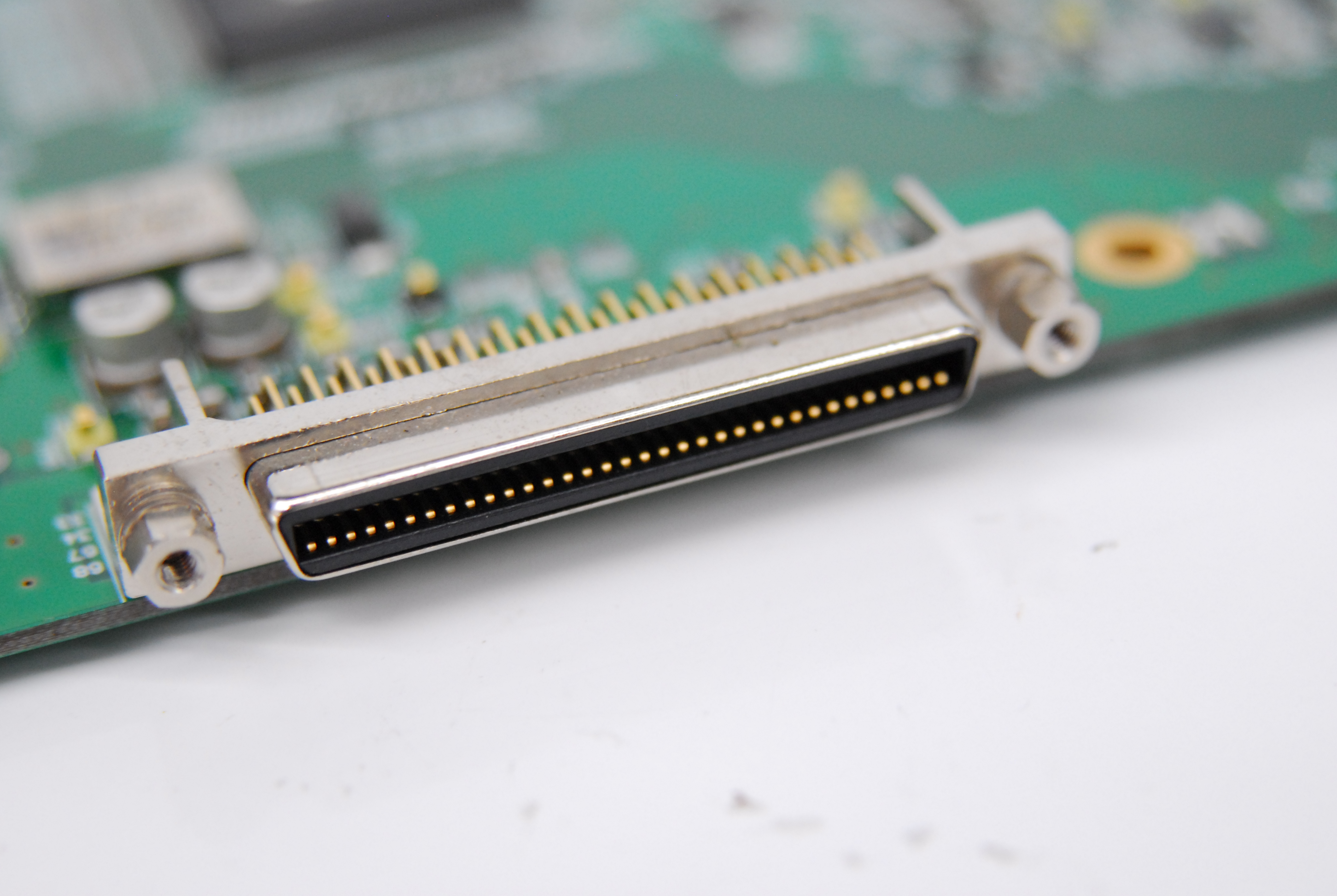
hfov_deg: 23.6
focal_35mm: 86
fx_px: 3198
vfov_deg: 15.9
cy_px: 455
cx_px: 653
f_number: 3.8
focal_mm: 56
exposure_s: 1/125
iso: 800
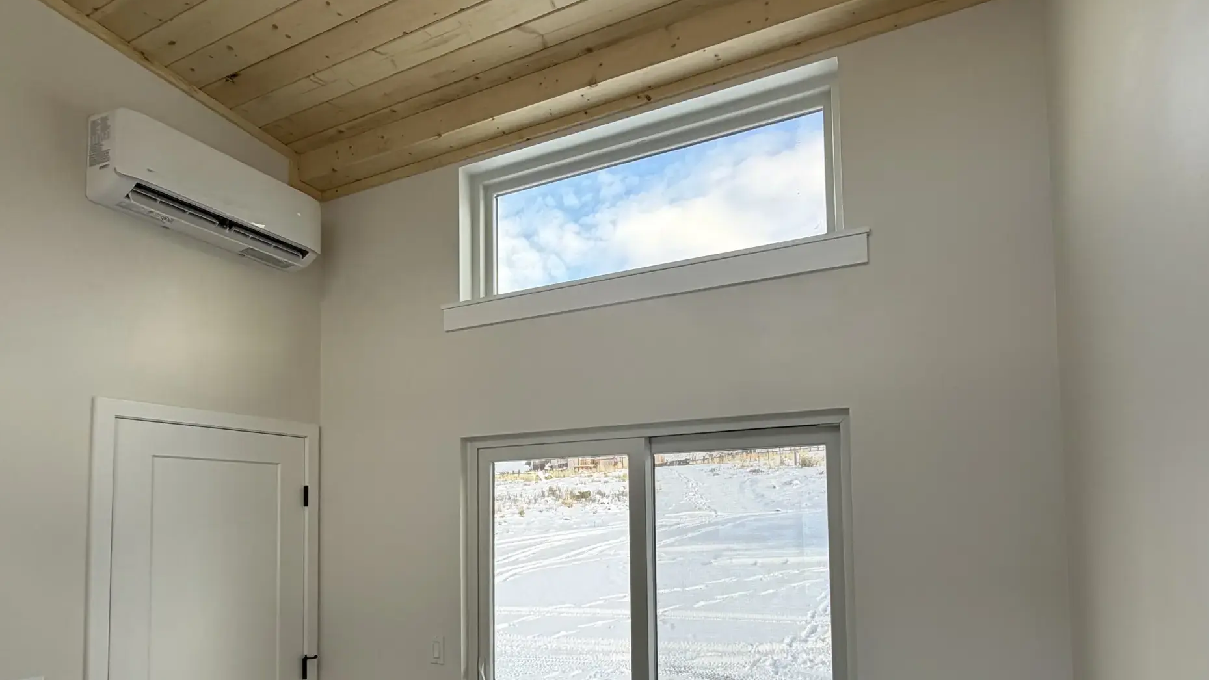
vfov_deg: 52.0
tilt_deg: +4.3
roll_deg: +2.1
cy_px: 482
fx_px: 673
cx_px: 614
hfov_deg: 83.8
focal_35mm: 21
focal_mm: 2.2
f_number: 2.2
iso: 40
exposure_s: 1/165
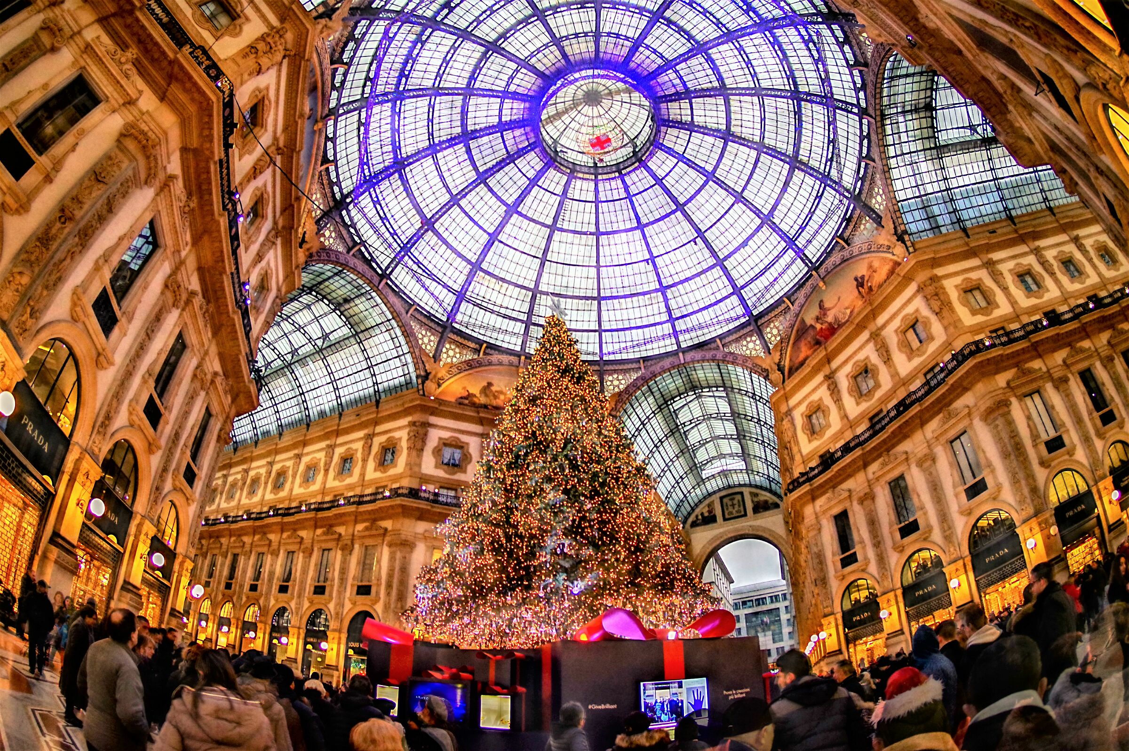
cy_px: 376
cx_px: 564
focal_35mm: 15
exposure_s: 1/800
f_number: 3.5
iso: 6400
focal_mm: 10
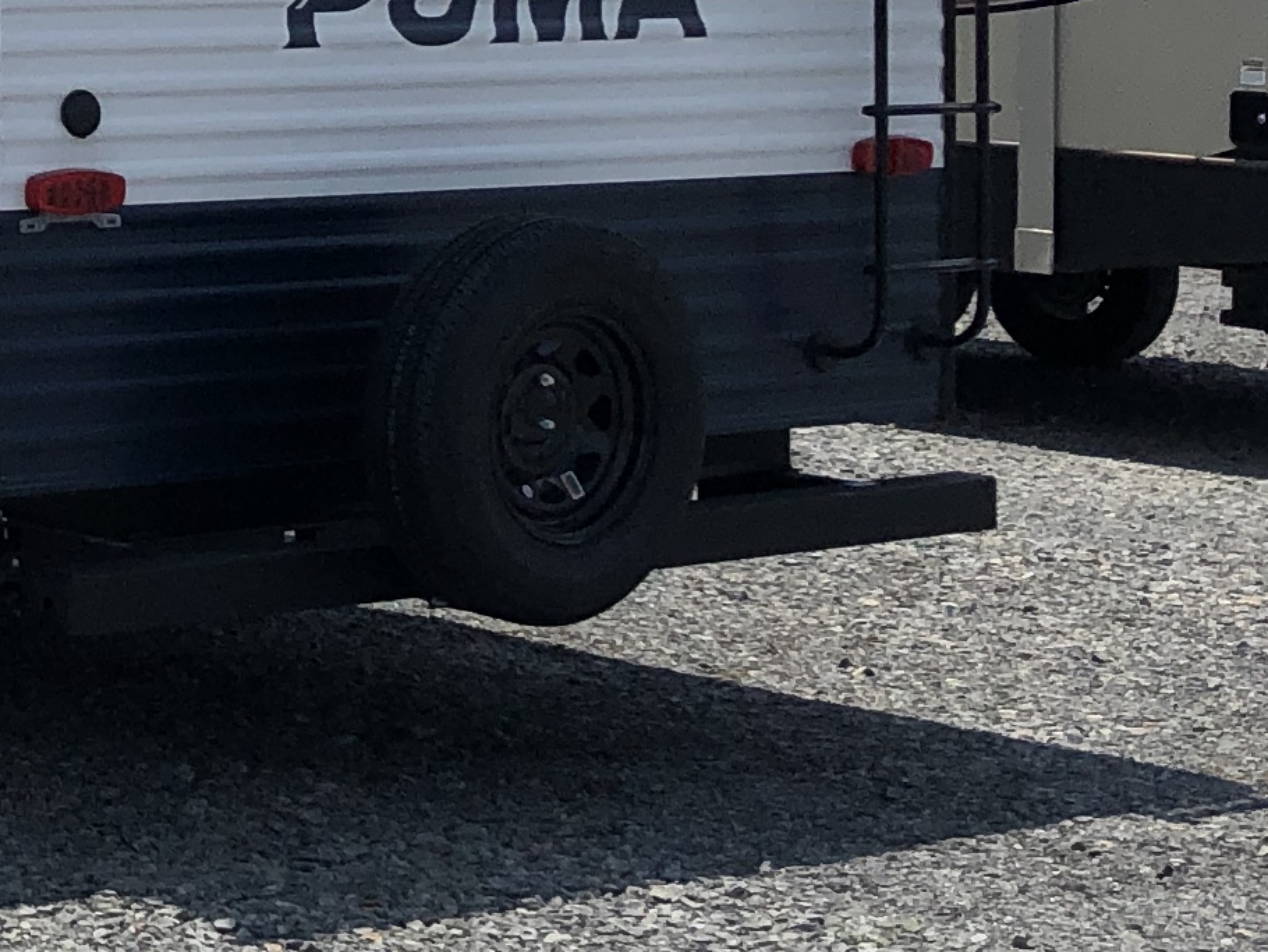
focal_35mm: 124
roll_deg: -1.1
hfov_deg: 14.8
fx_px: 4543
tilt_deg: +0.5
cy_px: -268
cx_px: -592
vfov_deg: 11.7
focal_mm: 3.99
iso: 25
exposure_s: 1/4000
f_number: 1.8
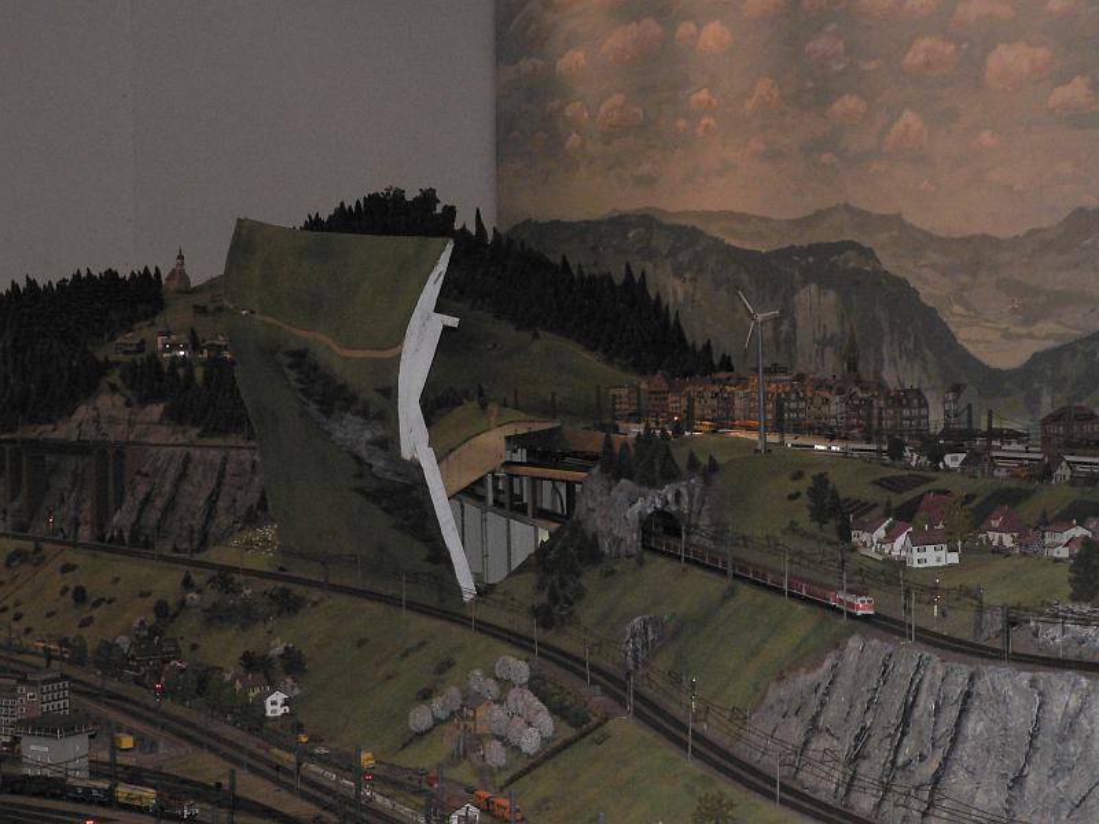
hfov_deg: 22.5
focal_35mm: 87
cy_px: 412
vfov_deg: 17.0
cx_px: 550
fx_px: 2762
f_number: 3.2
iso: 400
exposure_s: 1/60
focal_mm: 14.5
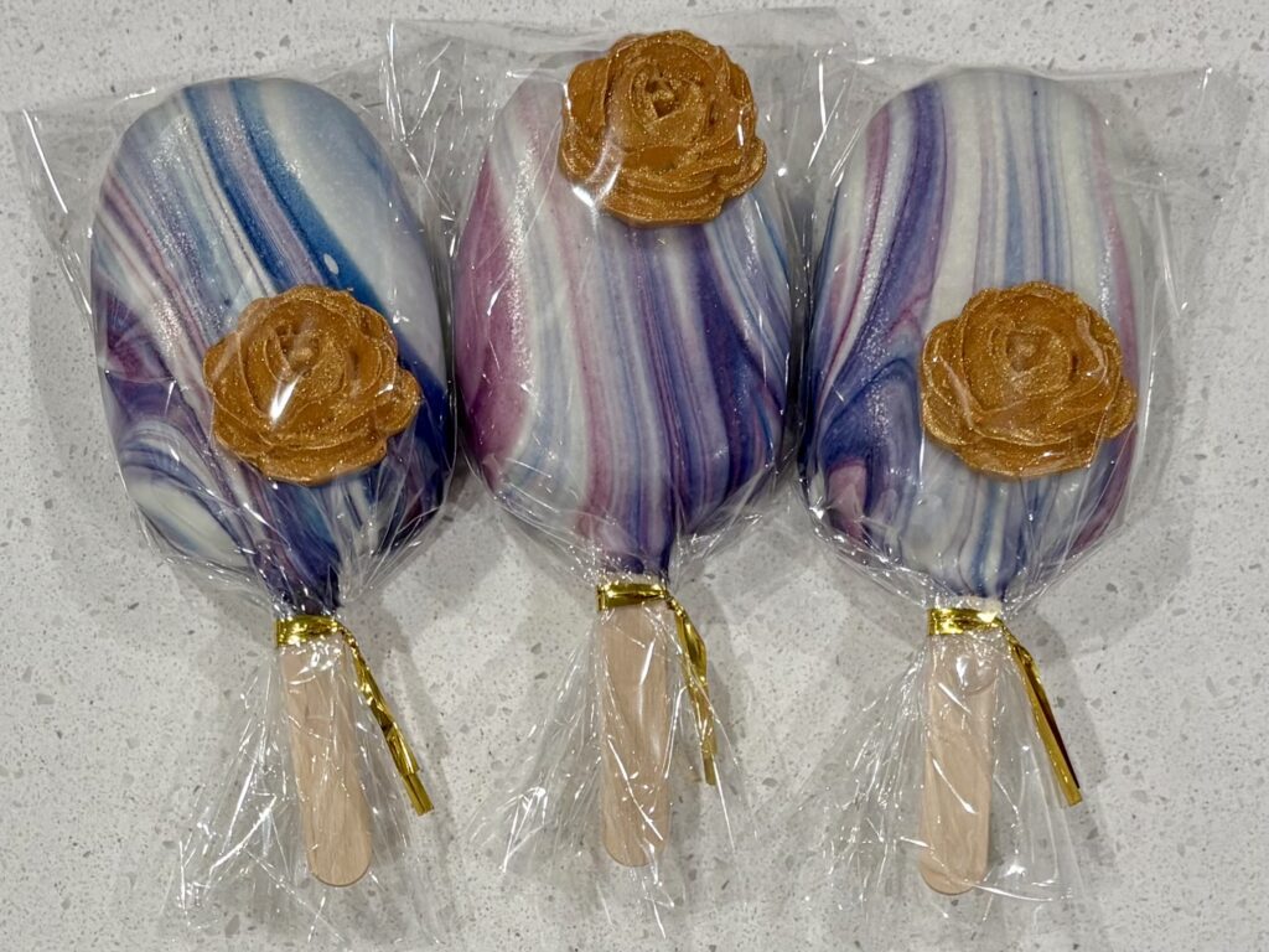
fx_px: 953
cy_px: 476
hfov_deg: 67.3
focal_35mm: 26
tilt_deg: -84.5
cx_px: 634
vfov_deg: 53.1
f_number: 1.6
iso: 80
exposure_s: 1/60
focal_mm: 5.96
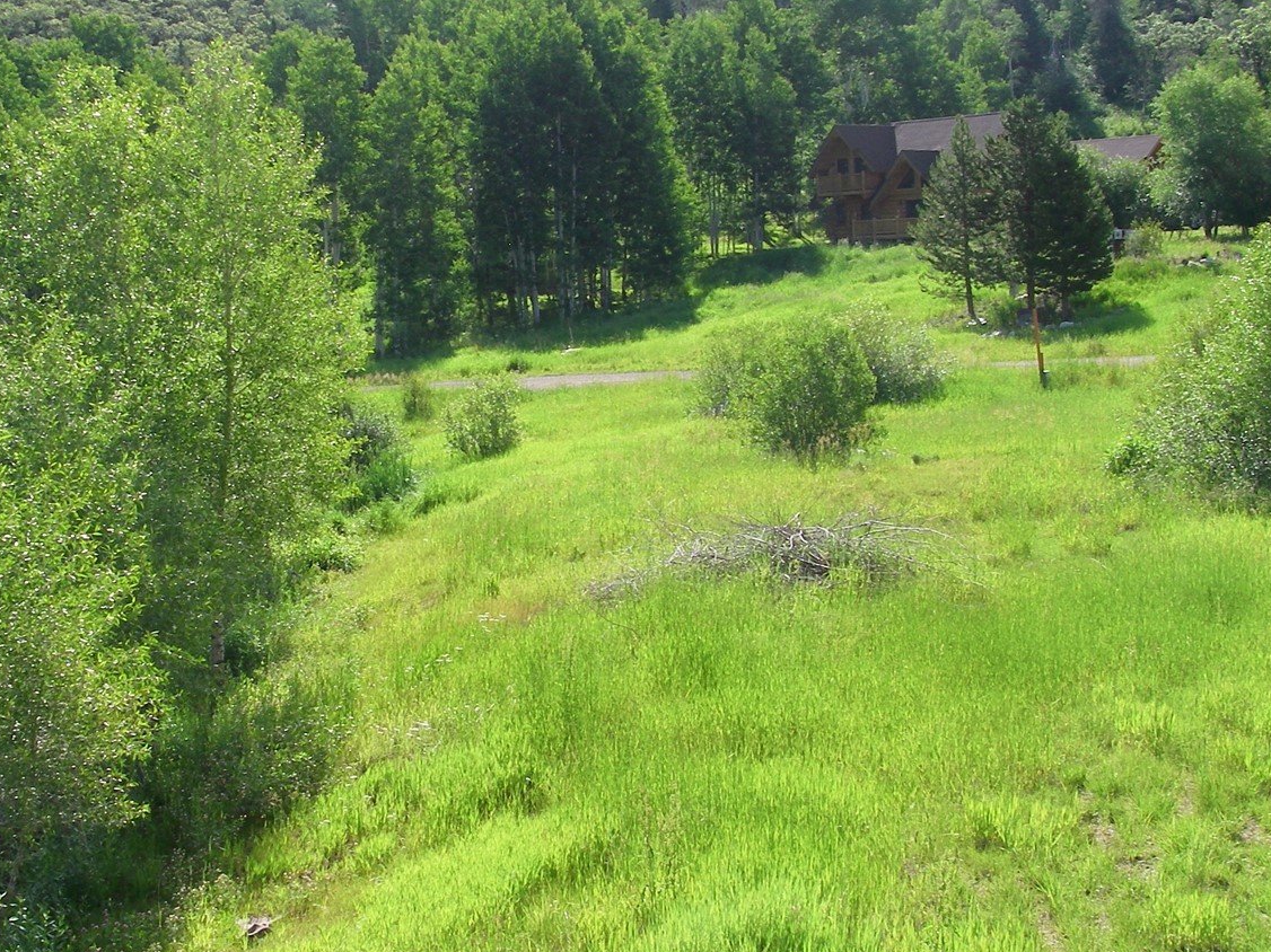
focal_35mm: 54
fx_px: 1982
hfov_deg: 35.2
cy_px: 459
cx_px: 424
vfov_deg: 27.0
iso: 64
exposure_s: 1/100
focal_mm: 6.3
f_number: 6.6
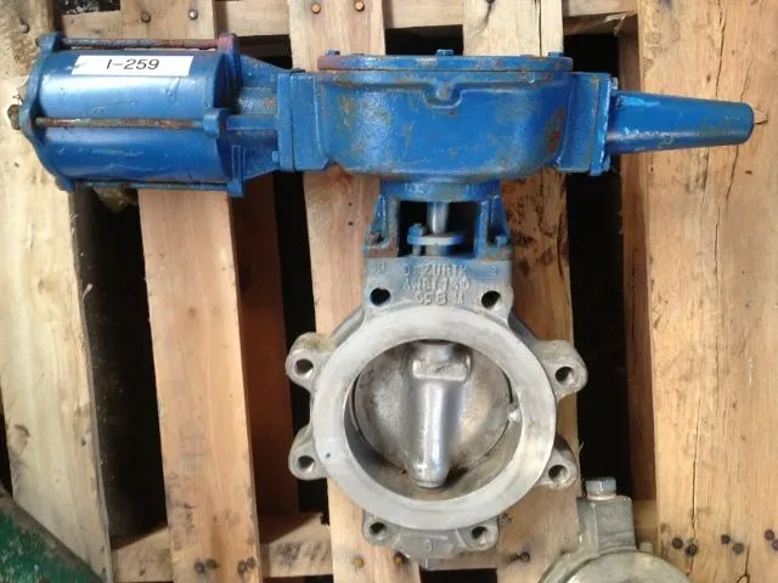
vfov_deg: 40.7
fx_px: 787
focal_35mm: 35
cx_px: 389
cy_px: 292
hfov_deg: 52.6
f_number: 2.4
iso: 160
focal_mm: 4.28
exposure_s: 1/20
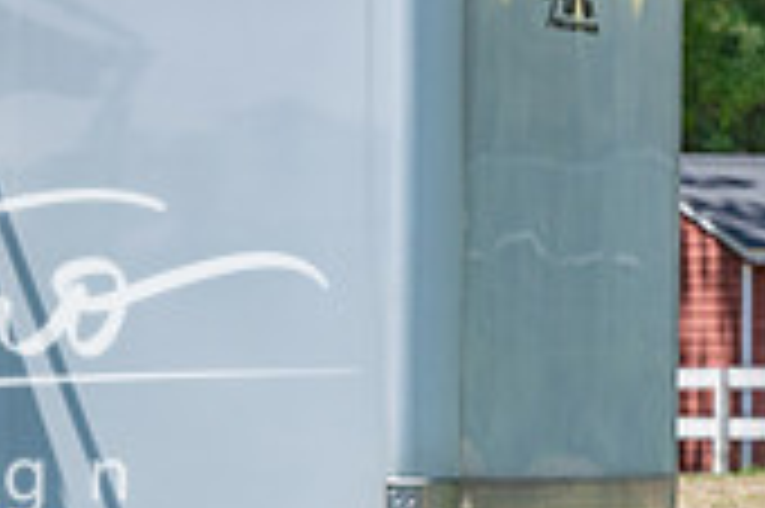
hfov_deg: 4.8
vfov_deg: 3.2
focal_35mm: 430
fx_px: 9129
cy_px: 614
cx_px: -432
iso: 500
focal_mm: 120
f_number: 6.3
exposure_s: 1/2500
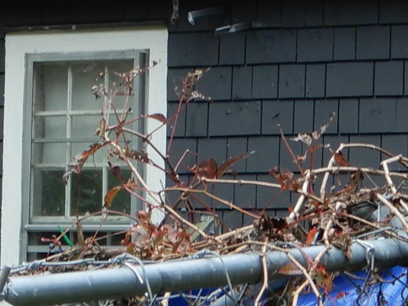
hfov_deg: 6.8
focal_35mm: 290
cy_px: -276
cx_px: -98
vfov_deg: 5.0
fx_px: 3418
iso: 80
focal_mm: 11.6
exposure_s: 1/30
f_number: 5
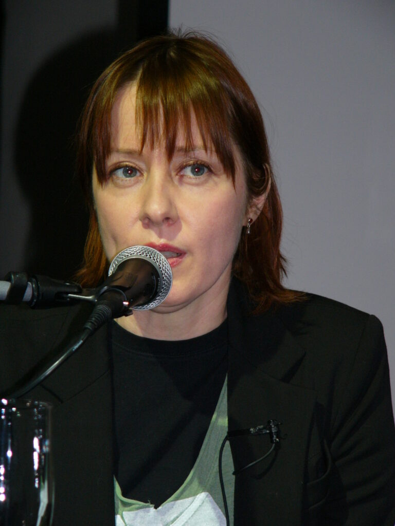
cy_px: 263
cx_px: 198
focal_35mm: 191
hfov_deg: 7.8
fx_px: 2906
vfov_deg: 10.4
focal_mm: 31.8
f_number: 2.8
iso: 100
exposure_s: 1/60
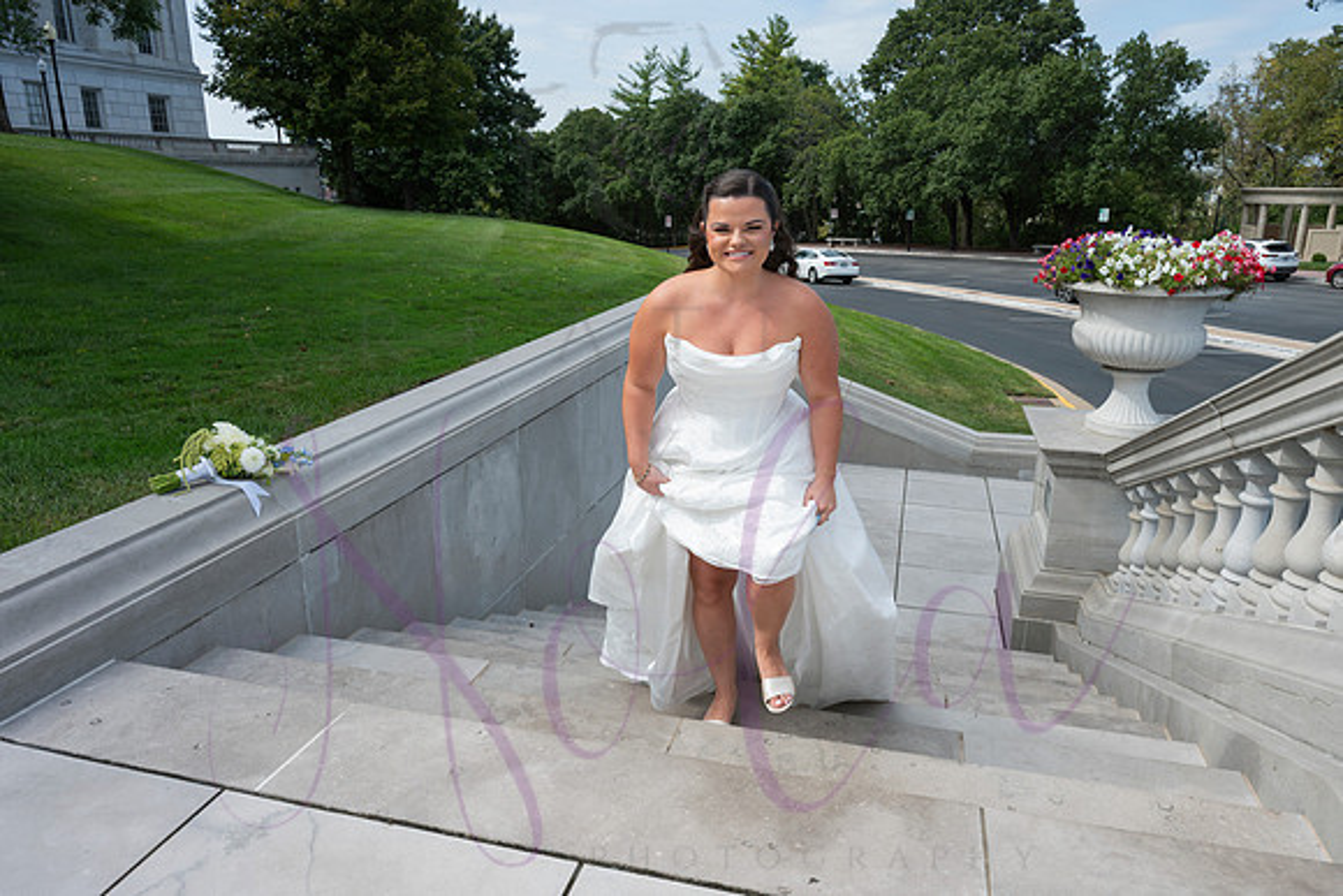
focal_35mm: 25
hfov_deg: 71.1
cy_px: 455
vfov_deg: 51.0
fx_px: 940
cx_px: 673
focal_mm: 24
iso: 720
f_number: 14
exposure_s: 1/400
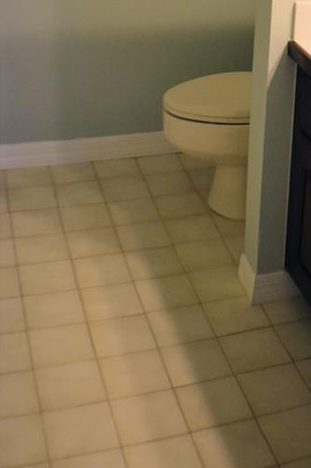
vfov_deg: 21.8
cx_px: 374
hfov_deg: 15.1
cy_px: -82
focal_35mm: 87
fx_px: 1128
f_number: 4.5
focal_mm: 24
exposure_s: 1/80
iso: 400
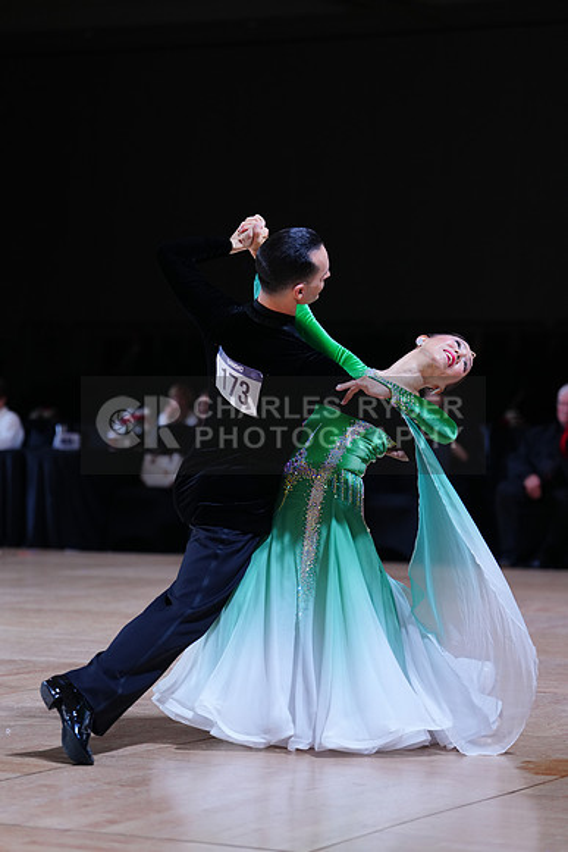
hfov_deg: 12.5
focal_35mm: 110
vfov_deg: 18.6
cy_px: 426
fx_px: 2602
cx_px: 284
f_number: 2.8
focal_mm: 110
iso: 800
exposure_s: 1/500
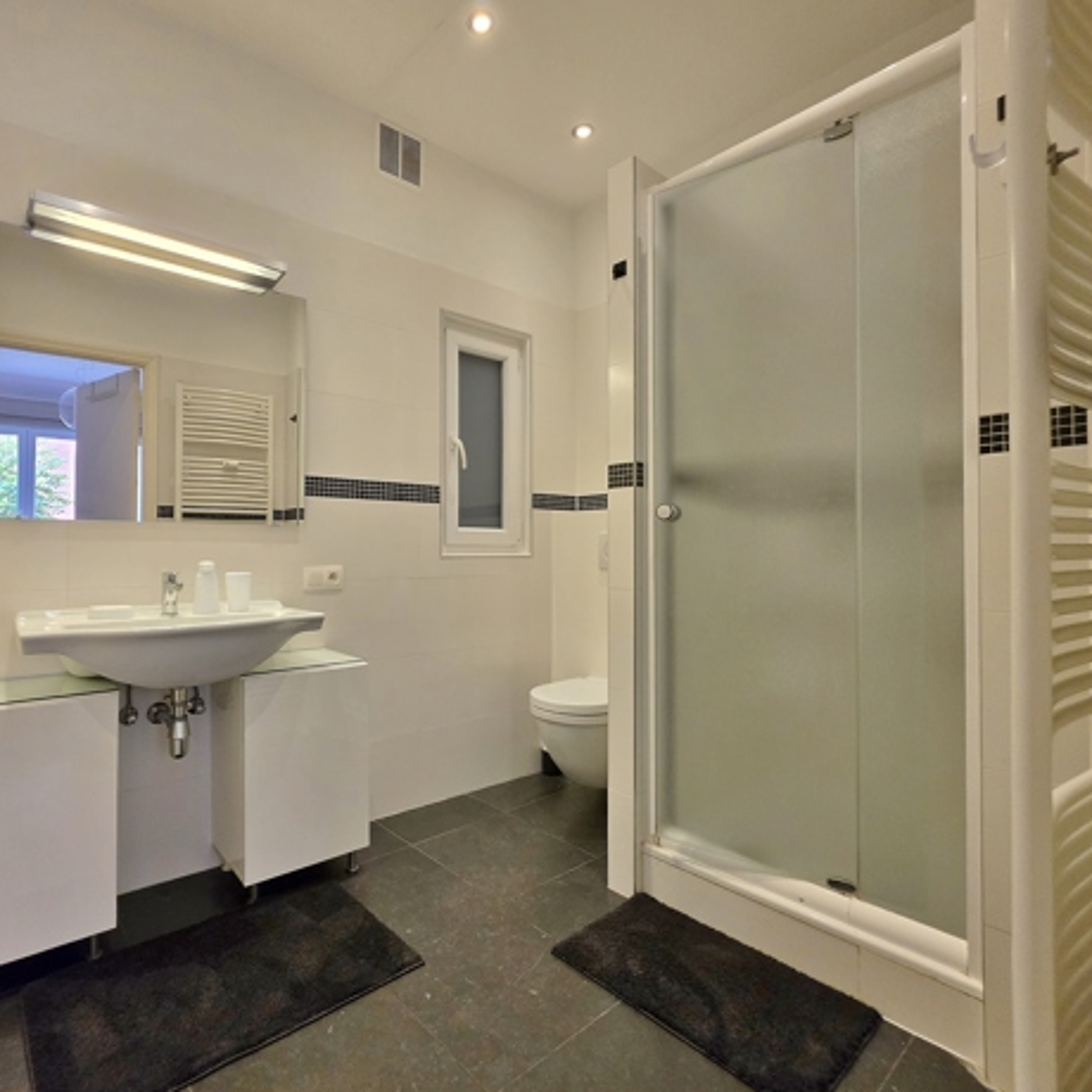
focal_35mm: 16
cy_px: 548
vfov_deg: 87.4
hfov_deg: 86.3
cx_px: 437
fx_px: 571
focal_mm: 2.2
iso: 250
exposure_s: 1/100
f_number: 1.9
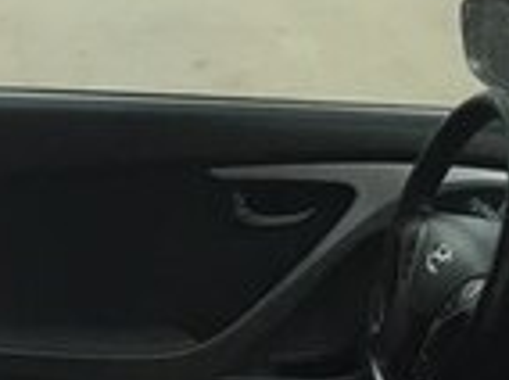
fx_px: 1982
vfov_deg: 10.3
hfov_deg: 14.0
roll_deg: -2.5
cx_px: 677
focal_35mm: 135
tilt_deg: -27.7
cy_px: 679
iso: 32
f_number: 2.2
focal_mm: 4.15
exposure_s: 1/33
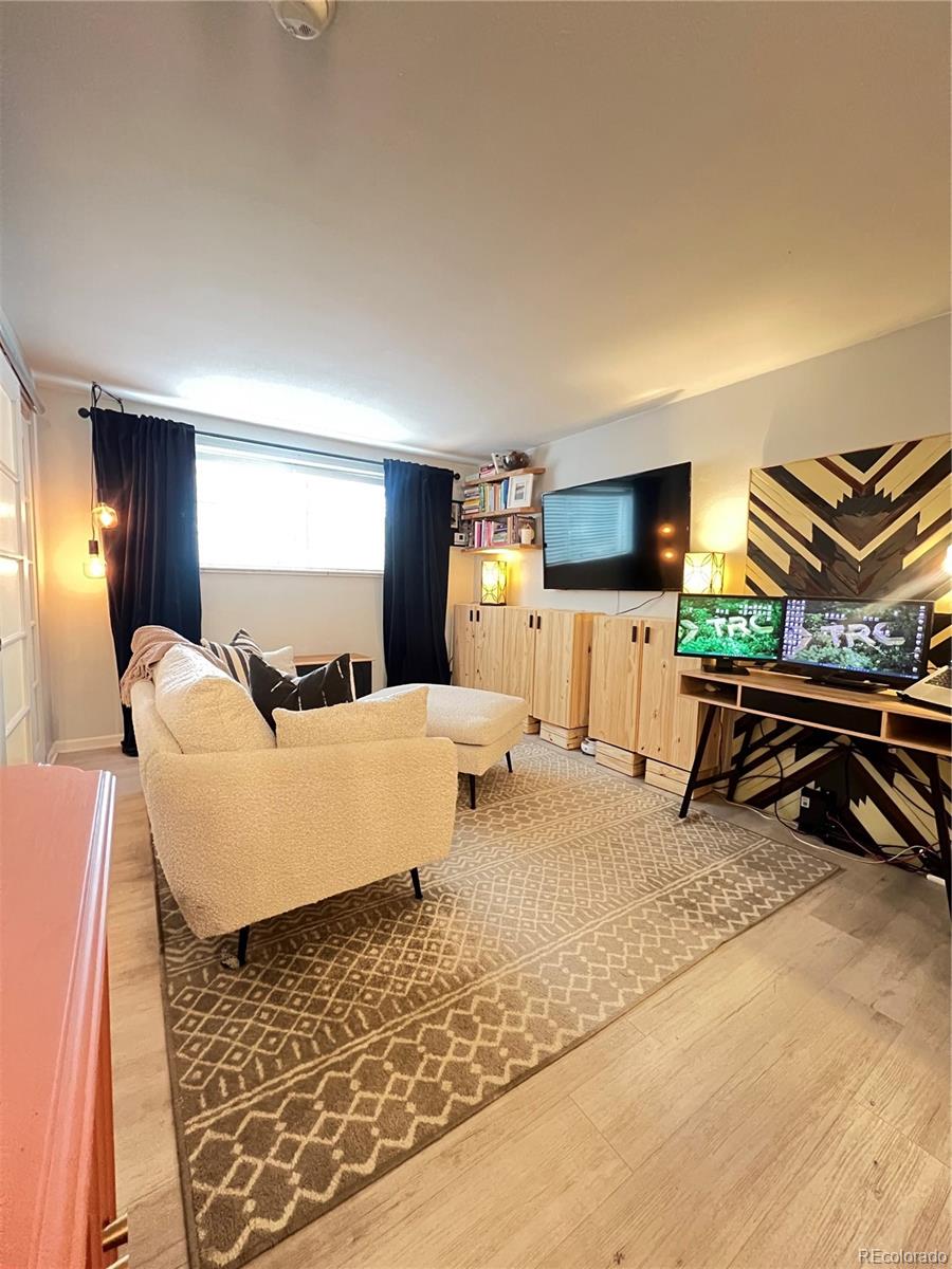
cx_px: 476
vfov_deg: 106.2
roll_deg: -2.0
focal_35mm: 13
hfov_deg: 89.9
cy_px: 634
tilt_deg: -4.5
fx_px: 477
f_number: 1.8
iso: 1250
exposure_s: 1/30
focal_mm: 1.57
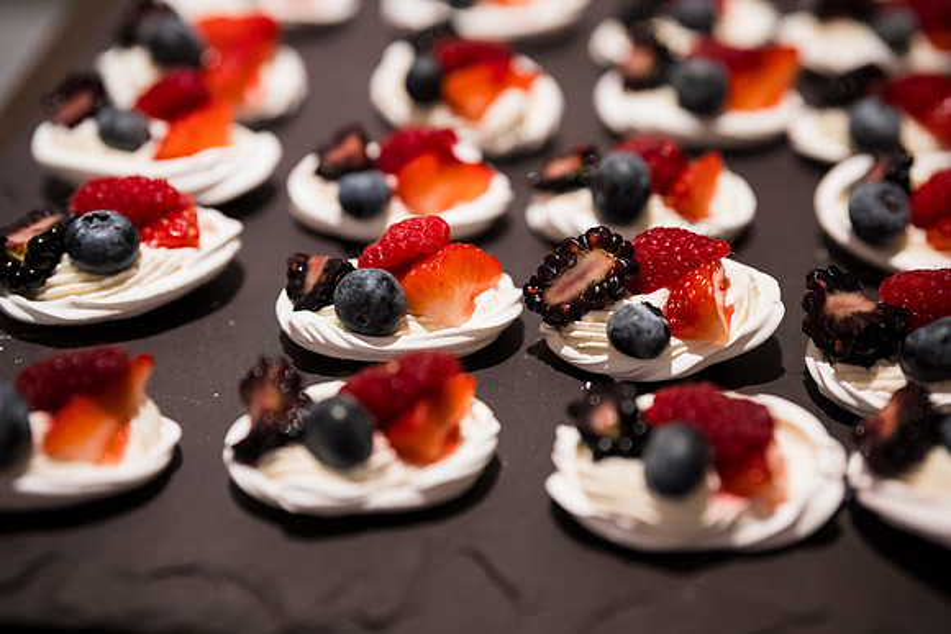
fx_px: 1453
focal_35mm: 55
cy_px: 317
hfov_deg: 36.2
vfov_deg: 24.6
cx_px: 476
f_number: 2.2
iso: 1100
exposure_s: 1/200
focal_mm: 55
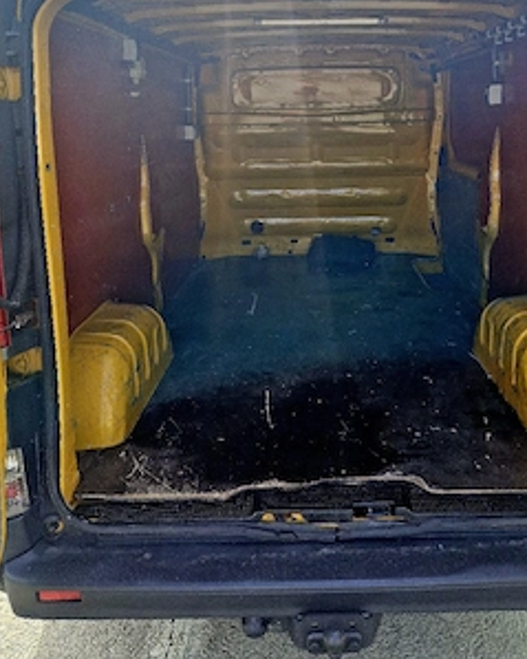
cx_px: 320
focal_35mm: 30
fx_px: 585
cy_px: 247
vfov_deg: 58.1
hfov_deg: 48.2
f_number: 1.8
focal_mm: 5.54
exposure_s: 1/667
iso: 50
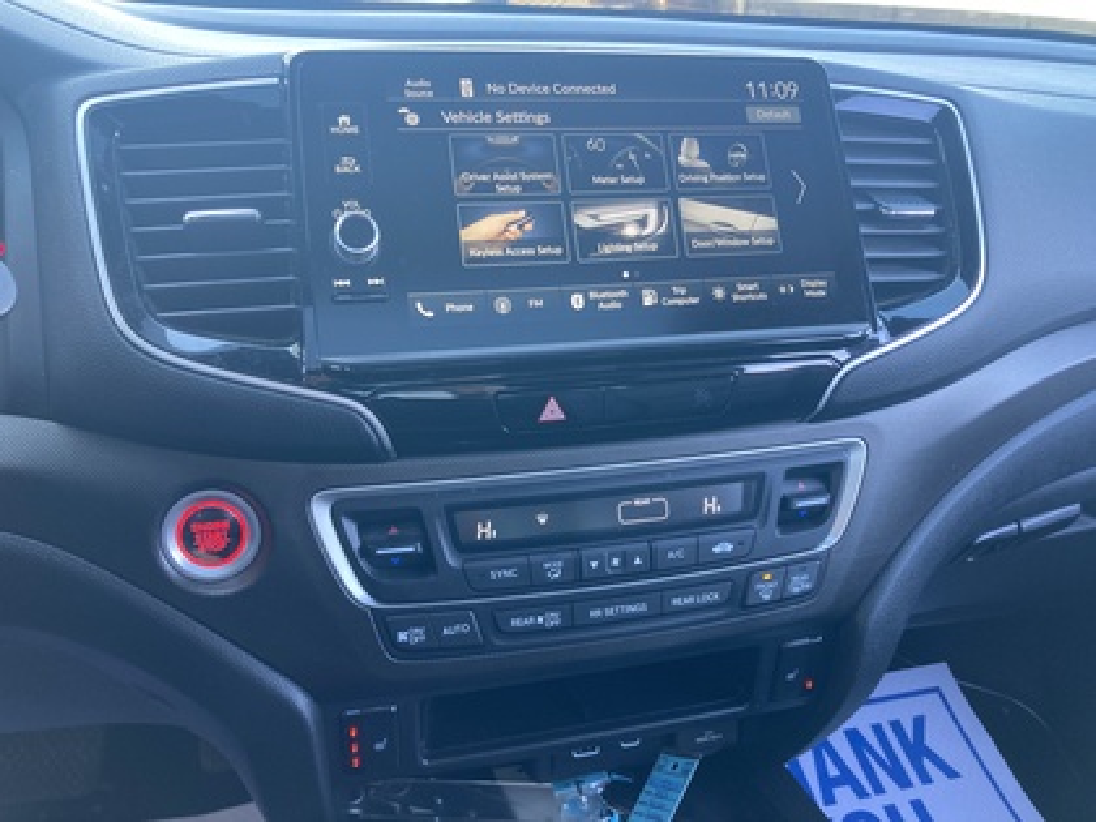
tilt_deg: -27.3
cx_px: 548
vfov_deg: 49.7
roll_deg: -1.7
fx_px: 887
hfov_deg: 63.4
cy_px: 411
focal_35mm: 28
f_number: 1.8
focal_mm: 3.99
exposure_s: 1/74
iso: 80
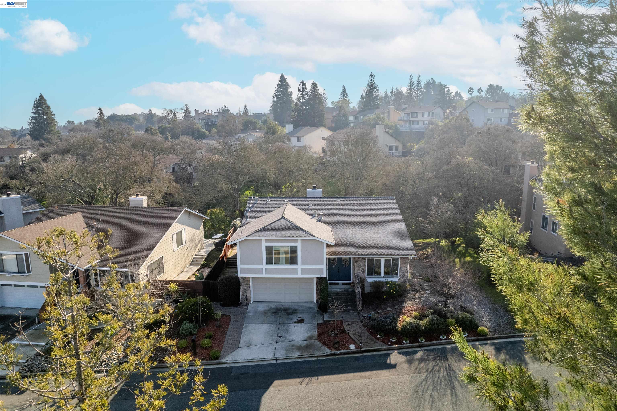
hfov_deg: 78.6
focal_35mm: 22
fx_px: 377
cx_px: 308
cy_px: 206
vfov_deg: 57.2
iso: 100
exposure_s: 1/240
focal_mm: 8.38
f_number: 2.8
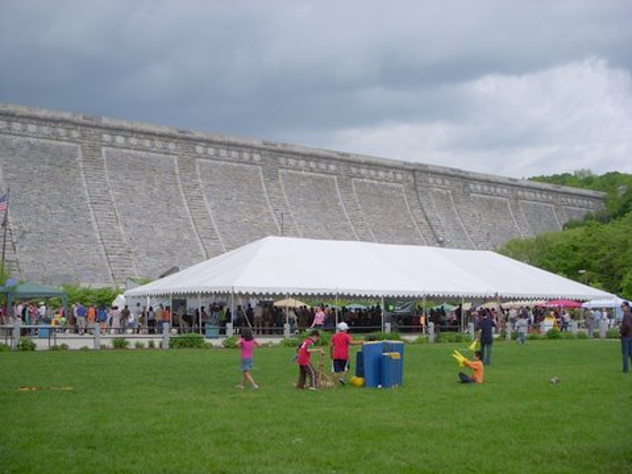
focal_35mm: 47
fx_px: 858
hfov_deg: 40.4
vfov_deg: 30.9
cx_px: 316
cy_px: 237
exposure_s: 1/800
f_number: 3.4
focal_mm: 7.9
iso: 100
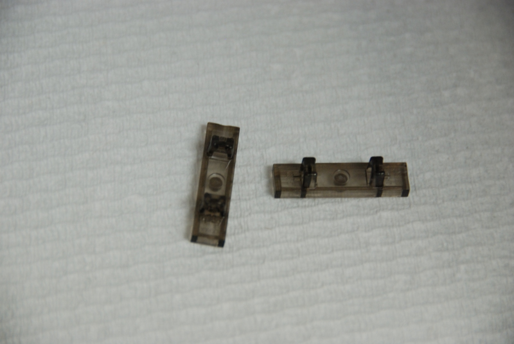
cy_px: 172
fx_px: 4290
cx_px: 257
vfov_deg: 4.6
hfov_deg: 6.9
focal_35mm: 300
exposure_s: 1/30
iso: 800
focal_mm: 200
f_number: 6.3
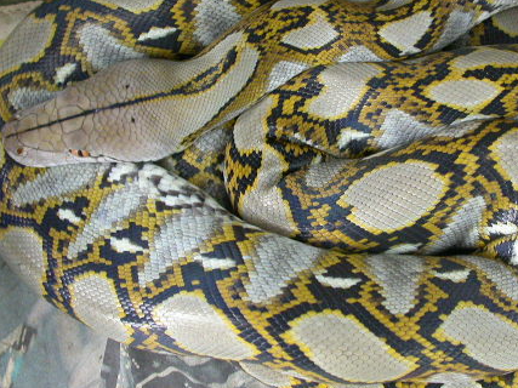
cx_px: 329
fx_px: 853
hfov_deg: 33.6
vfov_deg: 25.6
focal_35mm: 57
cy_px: 159
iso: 313
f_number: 2.6
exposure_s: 1/4.3
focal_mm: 8
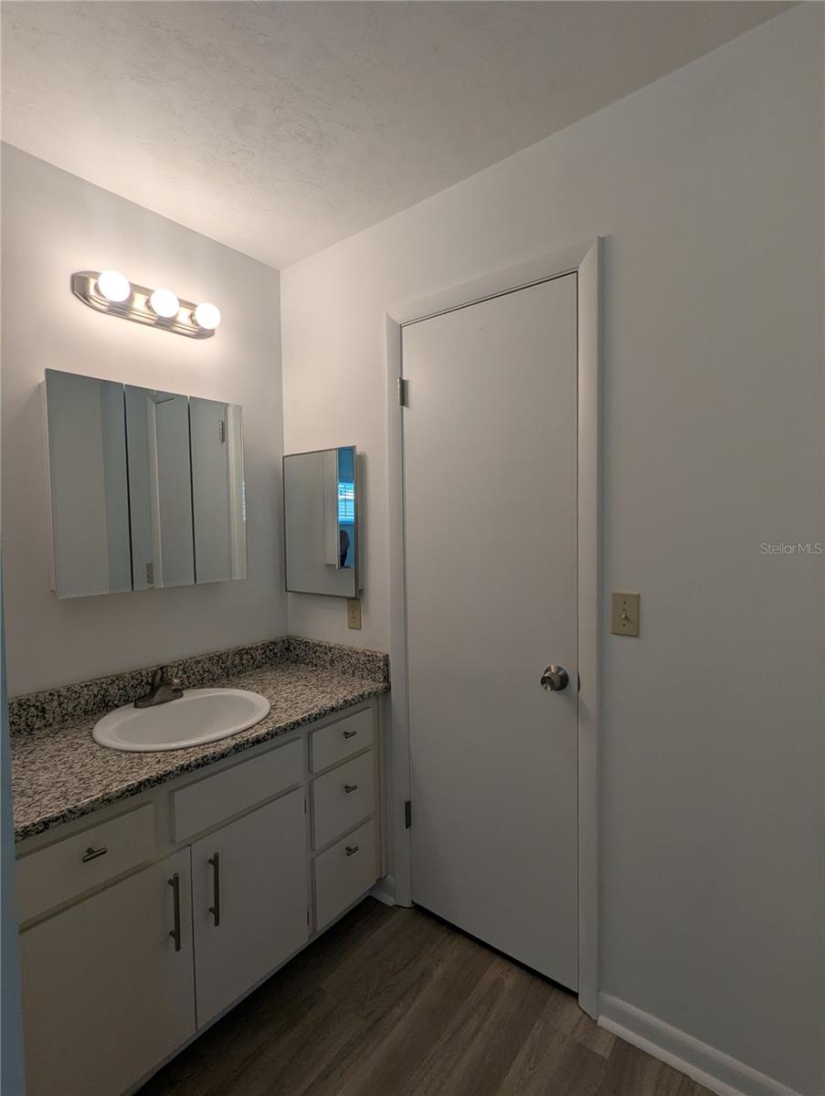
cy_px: 548
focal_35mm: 16
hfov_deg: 78.2
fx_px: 507
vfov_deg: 94.4
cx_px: 412
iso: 62
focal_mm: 2.35
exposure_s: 1/120
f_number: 2.2
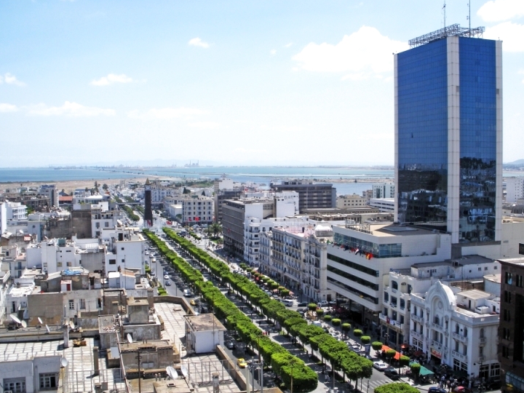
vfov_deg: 36.0
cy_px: 194
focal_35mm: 40
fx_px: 606
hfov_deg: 46.7
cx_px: 286
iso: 64
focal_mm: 6.3
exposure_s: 1/402
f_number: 5.6
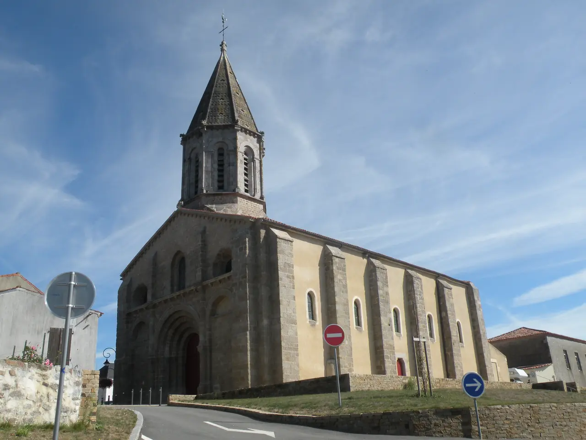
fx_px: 559
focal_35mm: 33
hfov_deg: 55.4
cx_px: 293
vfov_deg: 42.9
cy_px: 220
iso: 64
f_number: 7.1
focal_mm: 5.8
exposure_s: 1/280
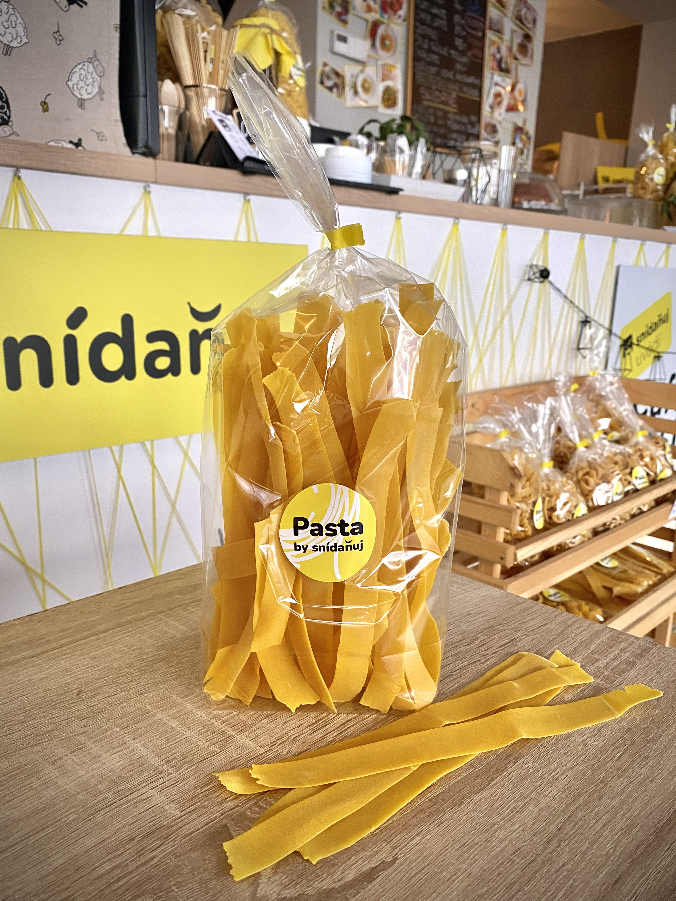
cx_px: 338
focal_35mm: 26
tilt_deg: -15.7
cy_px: 450
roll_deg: -2.3
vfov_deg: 67.3
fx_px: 677
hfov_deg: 53.1
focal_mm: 4.25
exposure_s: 1/60
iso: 160
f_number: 1.8
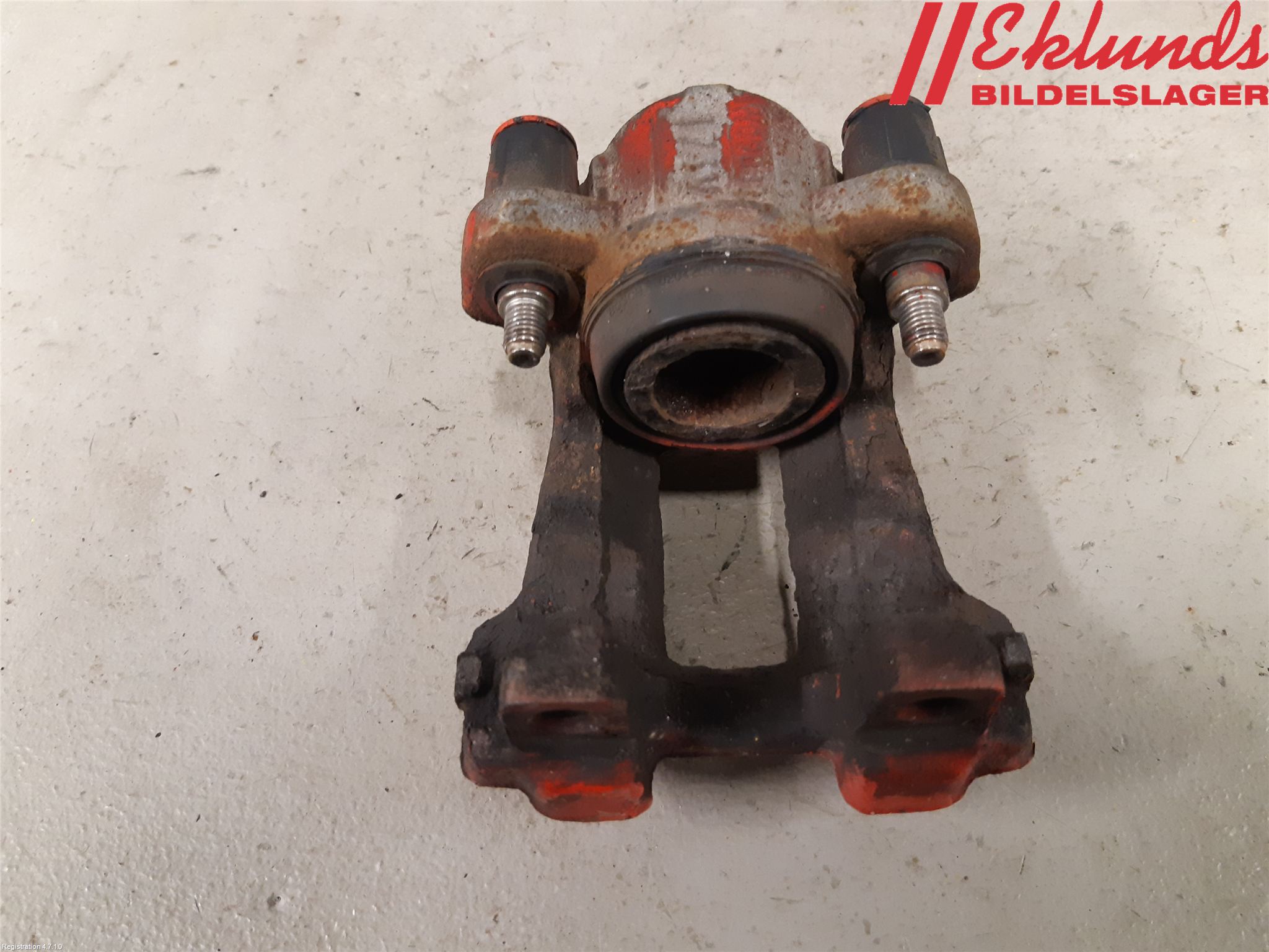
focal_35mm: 26
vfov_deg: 53.1
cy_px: 476
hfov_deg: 67.3
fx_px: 953
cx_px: 634
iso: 250
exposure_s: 1/33
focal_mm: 3.93
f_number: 1.7
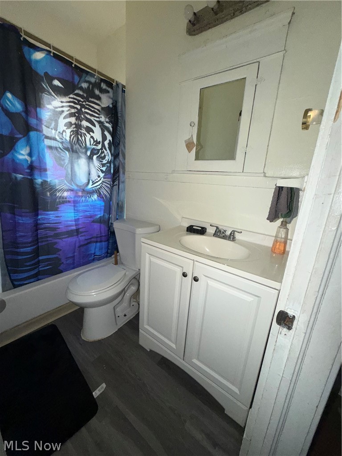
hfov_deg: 85.7
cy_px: 228
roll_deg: -3.9
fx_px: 184
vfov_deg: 102.1
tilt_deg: -14.2
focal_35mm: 14
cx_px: 171
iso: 125
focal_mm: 2.22
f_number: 2.2
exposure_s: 1/60
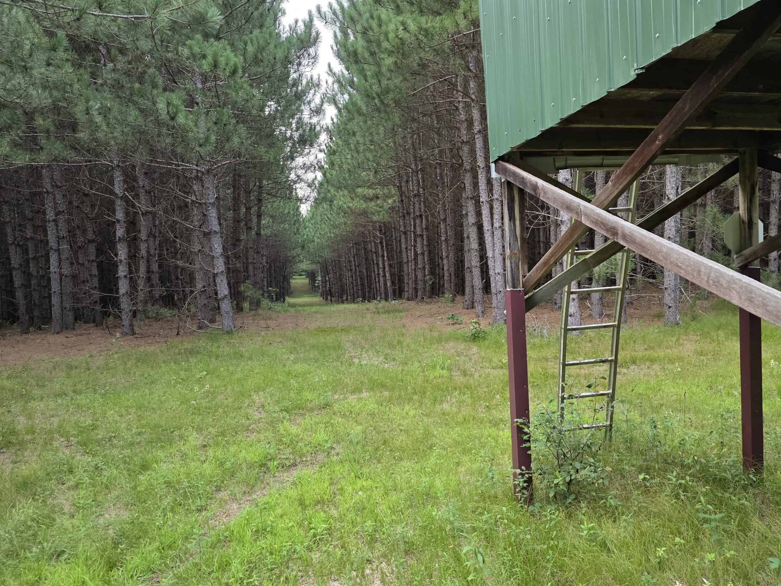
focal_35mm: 27
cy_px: 314
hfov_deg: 65.0
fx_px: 609
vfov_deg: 51.3
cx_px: 447
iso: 200
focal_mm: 6.3
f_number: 1.7
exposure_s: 1/180
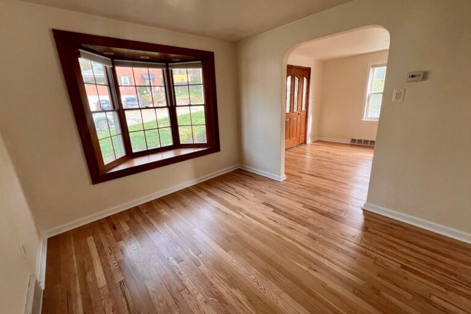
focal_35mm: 14
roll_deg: +3.5
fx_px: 183
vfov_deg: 81.2
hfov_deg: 104.2
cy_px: 157
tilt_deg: -15.6
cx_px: 230
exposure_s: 1/99
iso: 64
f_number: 1.8
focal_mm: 1.57
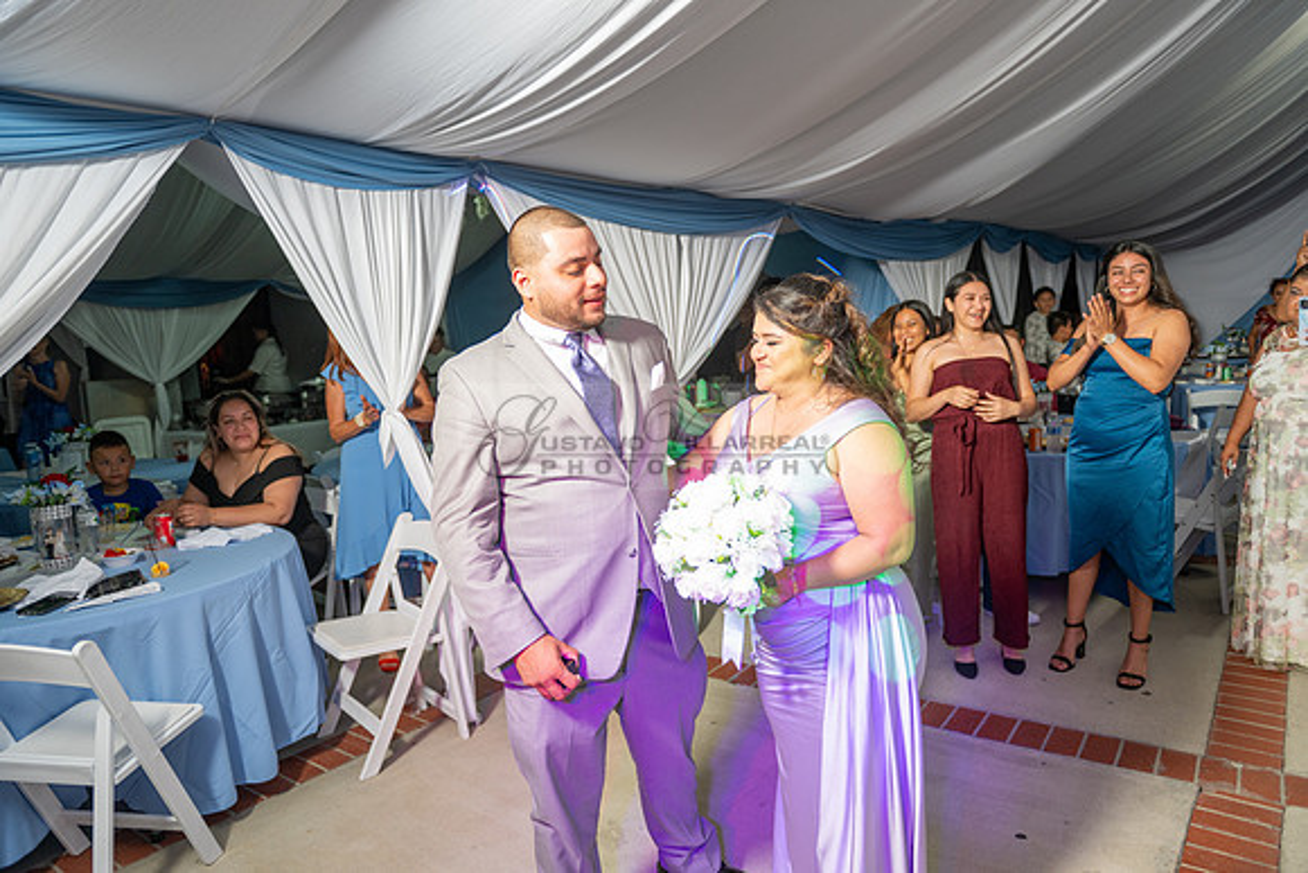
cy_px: 436
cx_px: 654
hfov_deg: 73.7
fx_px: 872
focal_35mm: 24
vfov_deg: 53.2
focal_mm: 24
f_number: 2.8
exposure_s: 1/125
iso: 250
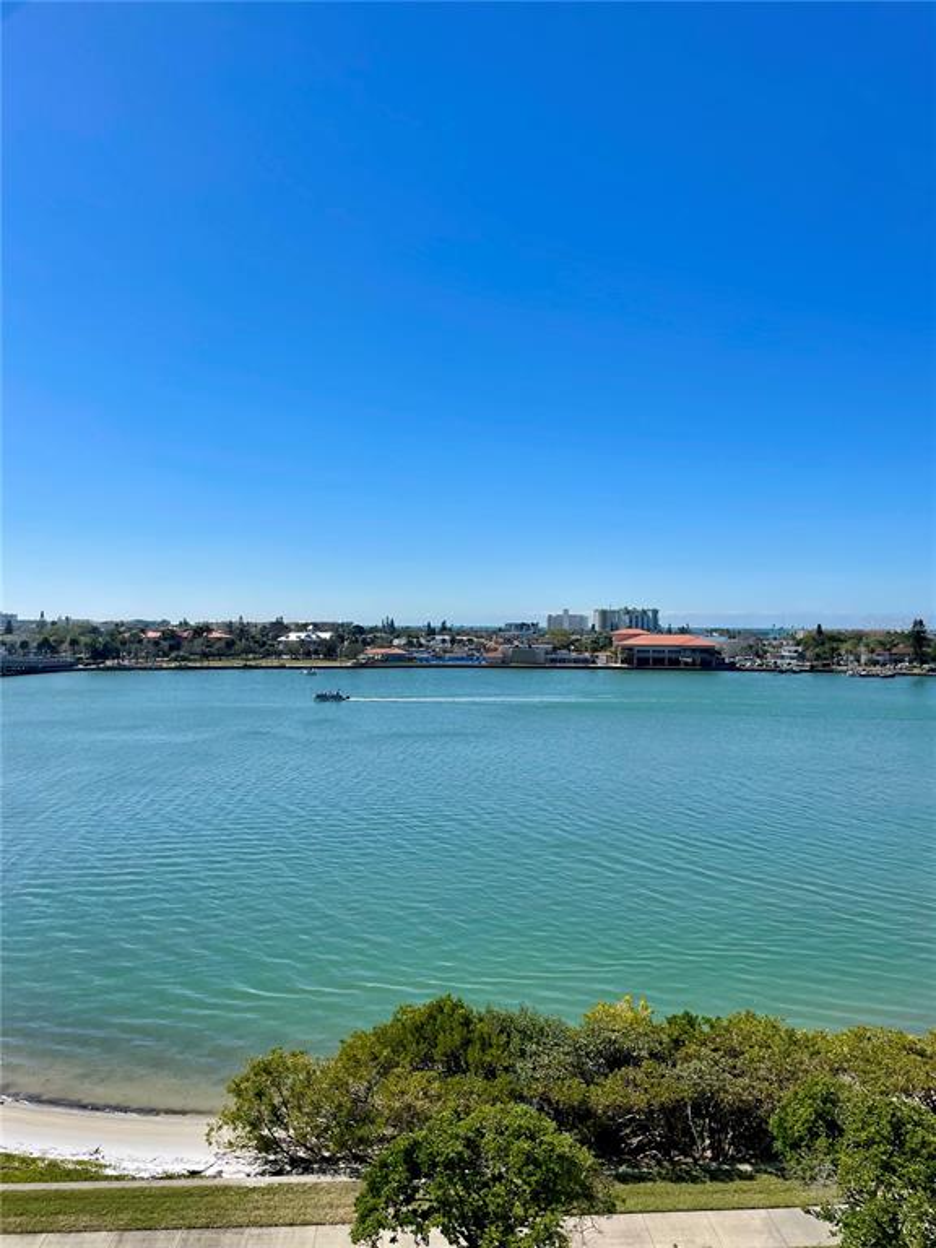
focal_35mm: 26
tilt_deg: +0.5
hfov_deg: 53.1
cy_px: 624
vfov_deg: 67.3
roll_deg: +0.2
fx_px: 937
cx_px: 468
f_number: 1.6
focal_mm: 4.2
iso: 32
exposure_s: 1/6135
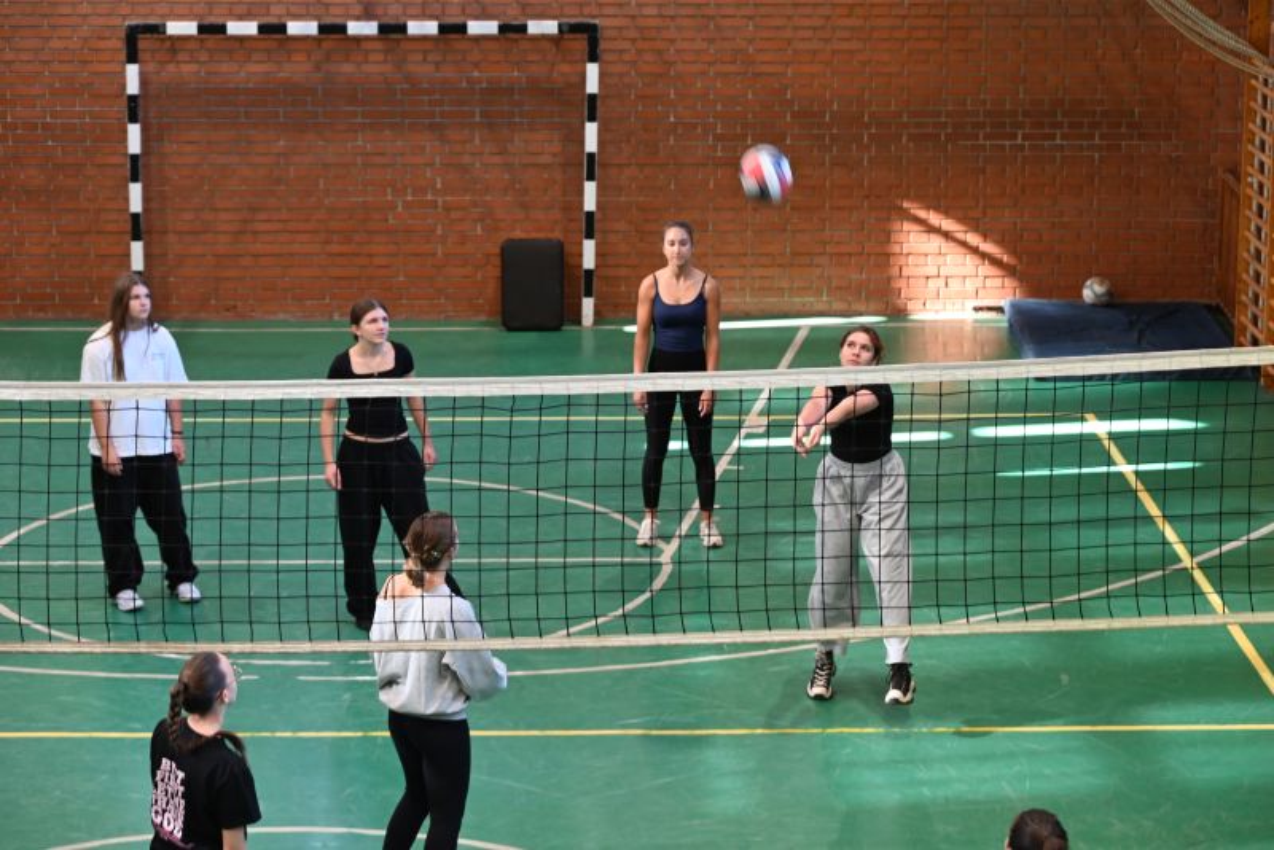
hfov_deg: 21.9
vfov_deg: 14.7
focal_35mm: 93
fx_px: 3292
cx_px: 637
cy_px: 425
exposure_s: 1/60
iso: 1600
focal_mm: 93
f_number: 6.3
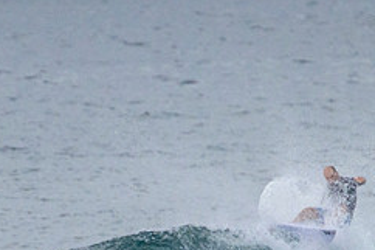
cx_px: 243
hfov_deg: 0.8
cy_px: 249
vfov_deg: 0.5
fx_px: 27470
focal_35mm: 2639
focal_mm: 800
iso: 1800
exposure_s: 1/2000
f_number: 11
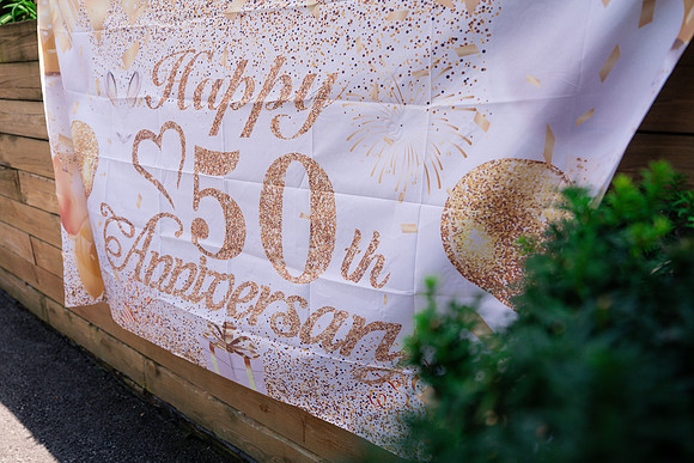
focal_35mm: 25
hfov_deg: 70.8
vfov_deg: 50.8
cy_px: 231
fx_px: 488
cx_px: 336
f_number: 2.8
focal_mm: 24
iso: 400
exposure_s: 1/1600
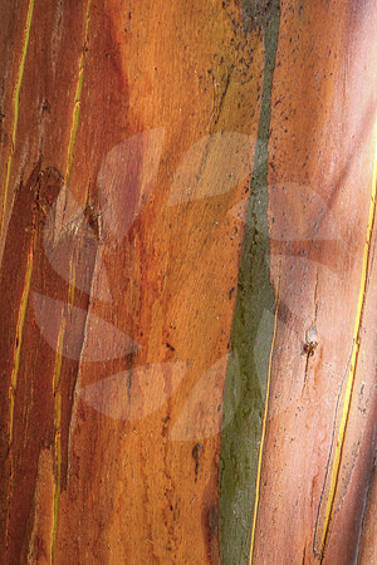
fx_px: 7225
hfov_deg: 3.0
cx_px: 188
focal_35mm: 460
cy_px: 282
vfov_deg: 4.5
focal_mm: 168.8
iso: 250
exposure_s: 1/125
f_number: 4.5
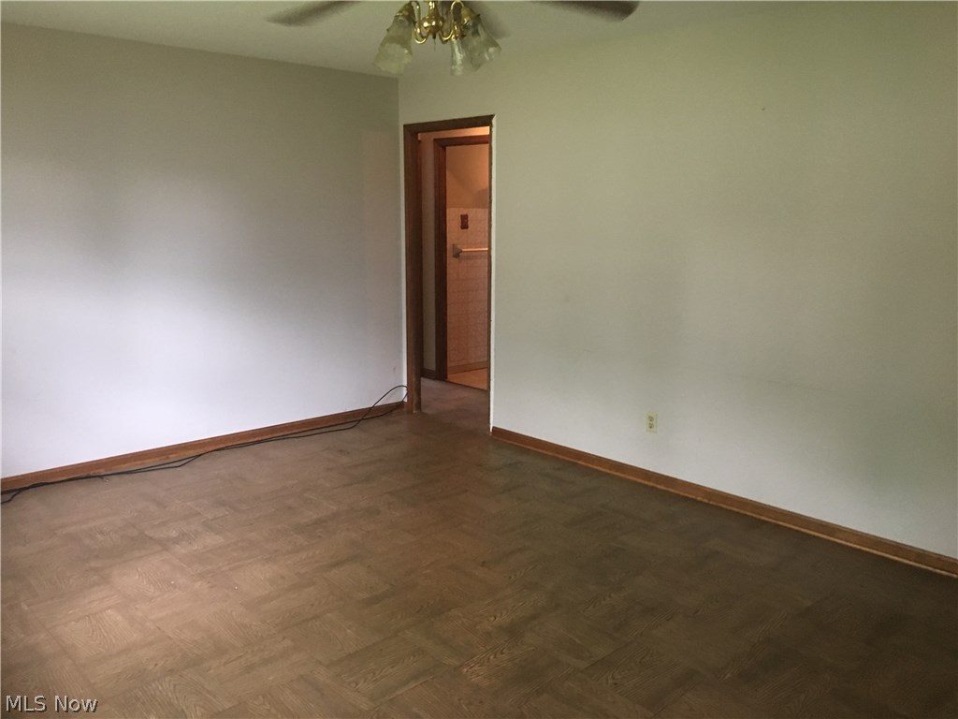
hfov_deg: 61.7
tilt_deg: -9.3
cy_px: 360
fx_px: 803
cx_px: 479
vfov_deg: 48.2
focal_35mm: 29
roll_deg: -1.8
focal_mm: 4.15
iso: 200
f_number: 2.2
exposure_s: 1/17
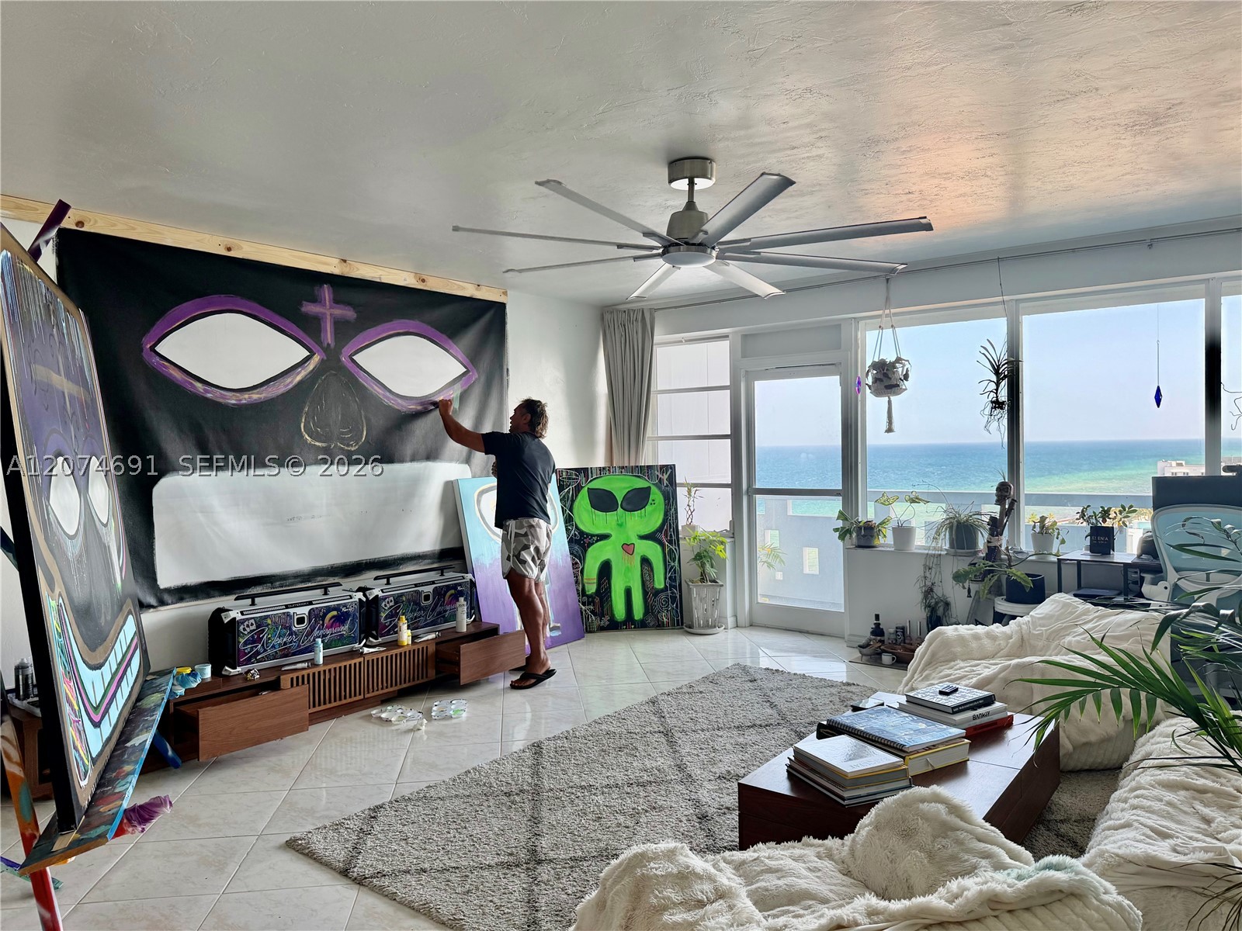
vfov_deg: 56.8
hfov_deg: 71.6
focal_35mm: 24
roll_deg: +1.3
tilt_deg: -0.7
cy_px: 466
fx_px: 861
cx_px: 621
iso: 80
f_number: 1.78
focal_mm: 6.76
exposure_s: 1/239
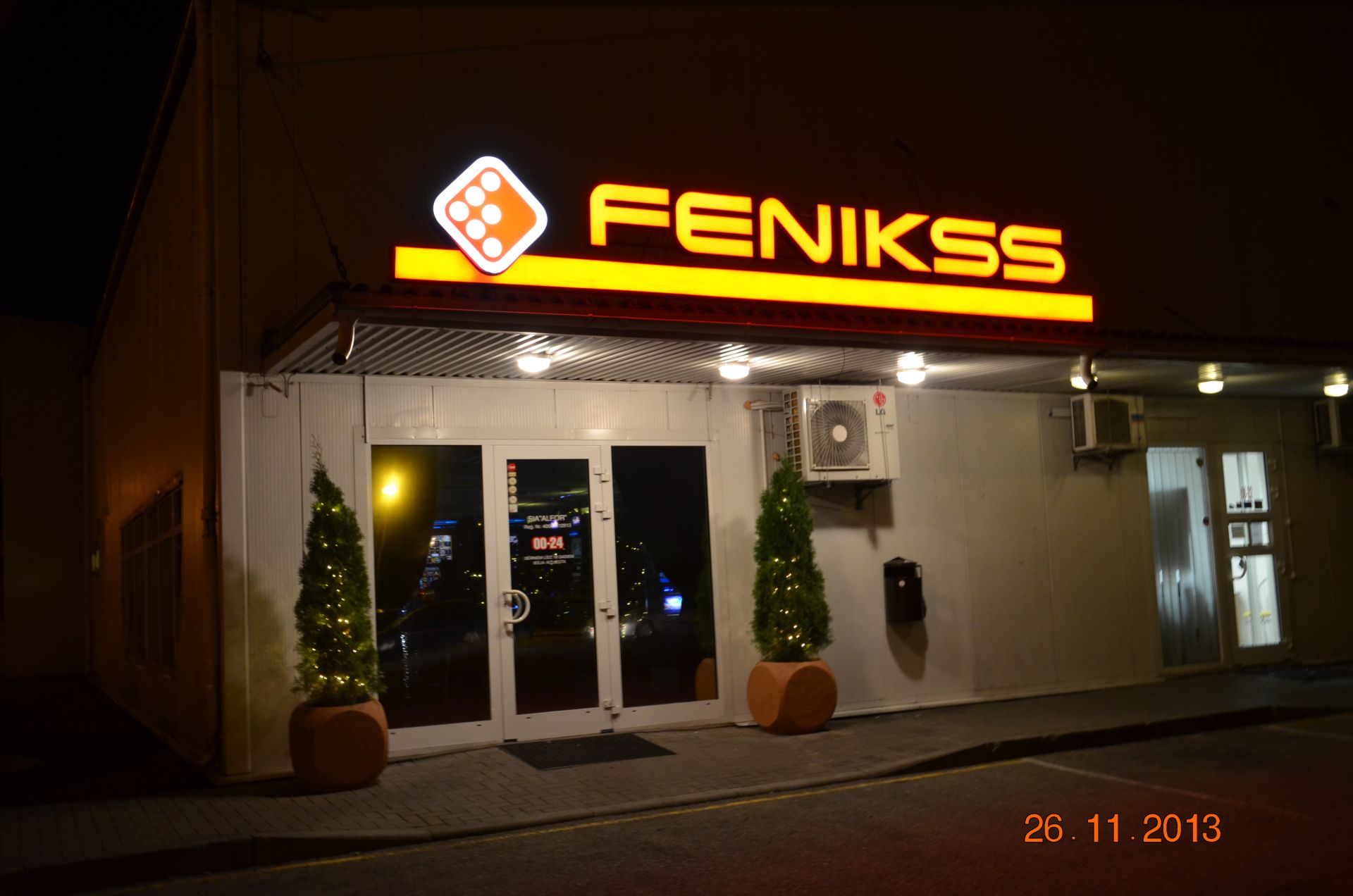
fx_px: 1350
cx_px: 676
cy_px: 448
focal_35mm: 36
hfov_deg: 53.2
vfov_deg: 36.7
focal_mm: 24
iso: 800
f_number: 5.6
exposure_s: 1/8
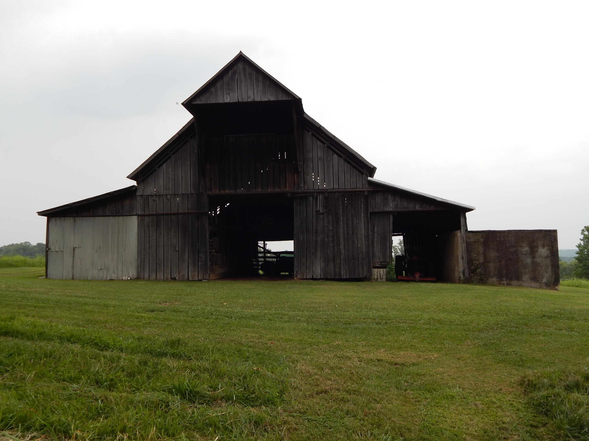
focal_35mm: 31
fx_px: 527
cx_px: 294
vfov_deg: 45.4
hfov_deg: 58.4
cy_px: 220
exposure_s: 1/400
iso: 125
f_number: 3.2
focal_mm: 5.6
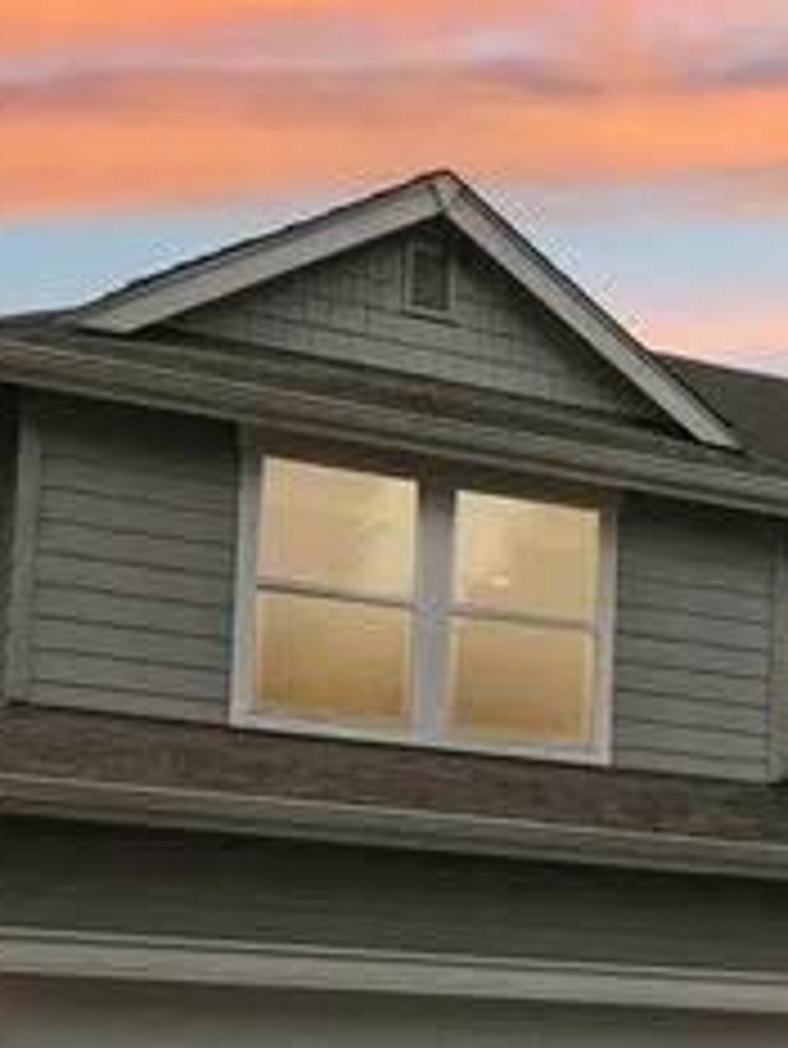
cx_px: 1265
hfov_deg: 17.1
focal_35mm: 76
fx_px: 2305
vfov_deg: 24.7
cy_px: 981
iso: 400
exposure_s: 1/500
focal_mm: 18
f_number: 8
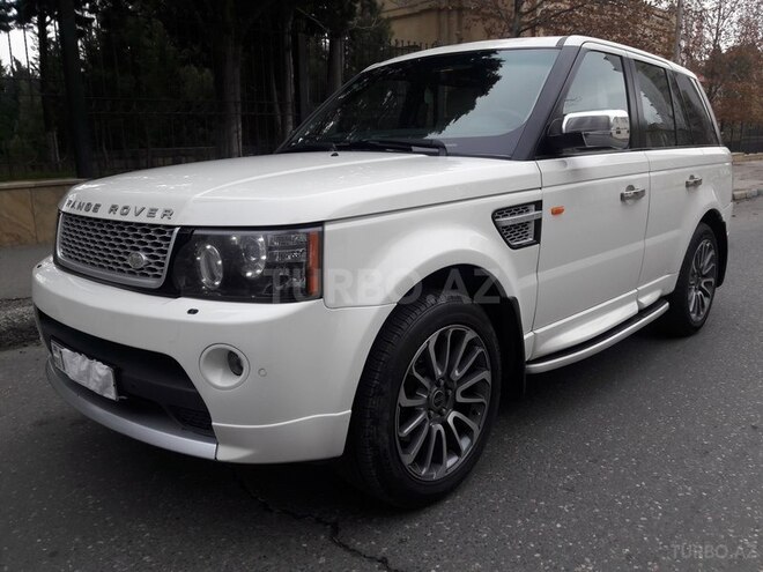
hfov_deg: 63.4
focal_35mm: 28
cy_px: 286
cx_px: 382
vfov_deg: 49.7
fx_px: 617
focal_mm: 3.7
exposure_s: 1/180
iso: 40
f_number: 1.9
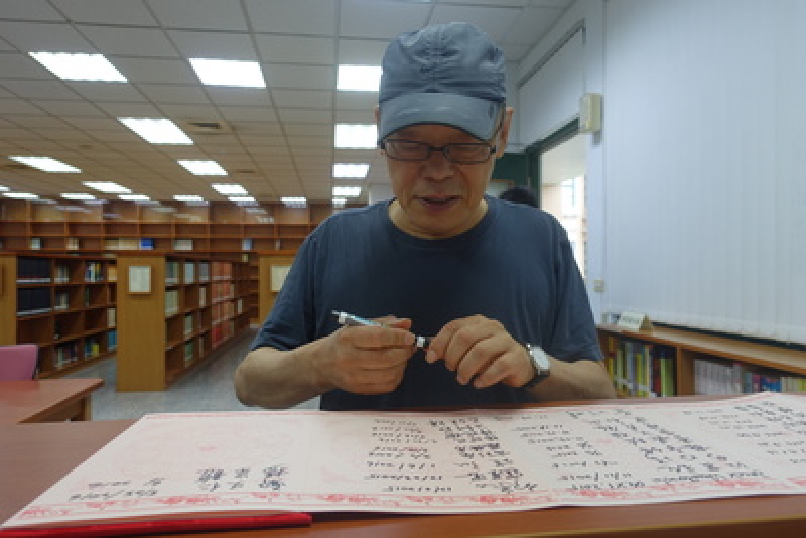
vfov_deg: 53.2
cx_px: 403
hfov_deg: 73.7
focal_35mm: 24
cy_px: 269
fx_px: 537
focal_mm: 8.8
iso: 125
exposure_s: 1/40
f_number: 2.8
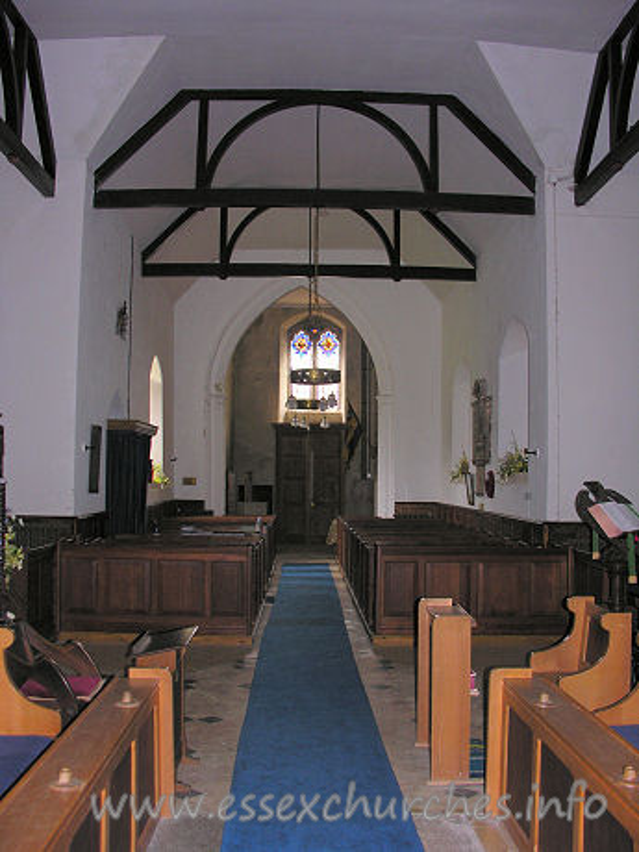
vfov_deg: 52.6
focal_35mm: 35
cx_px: 320
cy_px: 426
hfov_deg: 40.7
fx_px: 861
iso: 137
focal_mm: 8.9
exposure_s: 1/60.1
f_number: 2.8
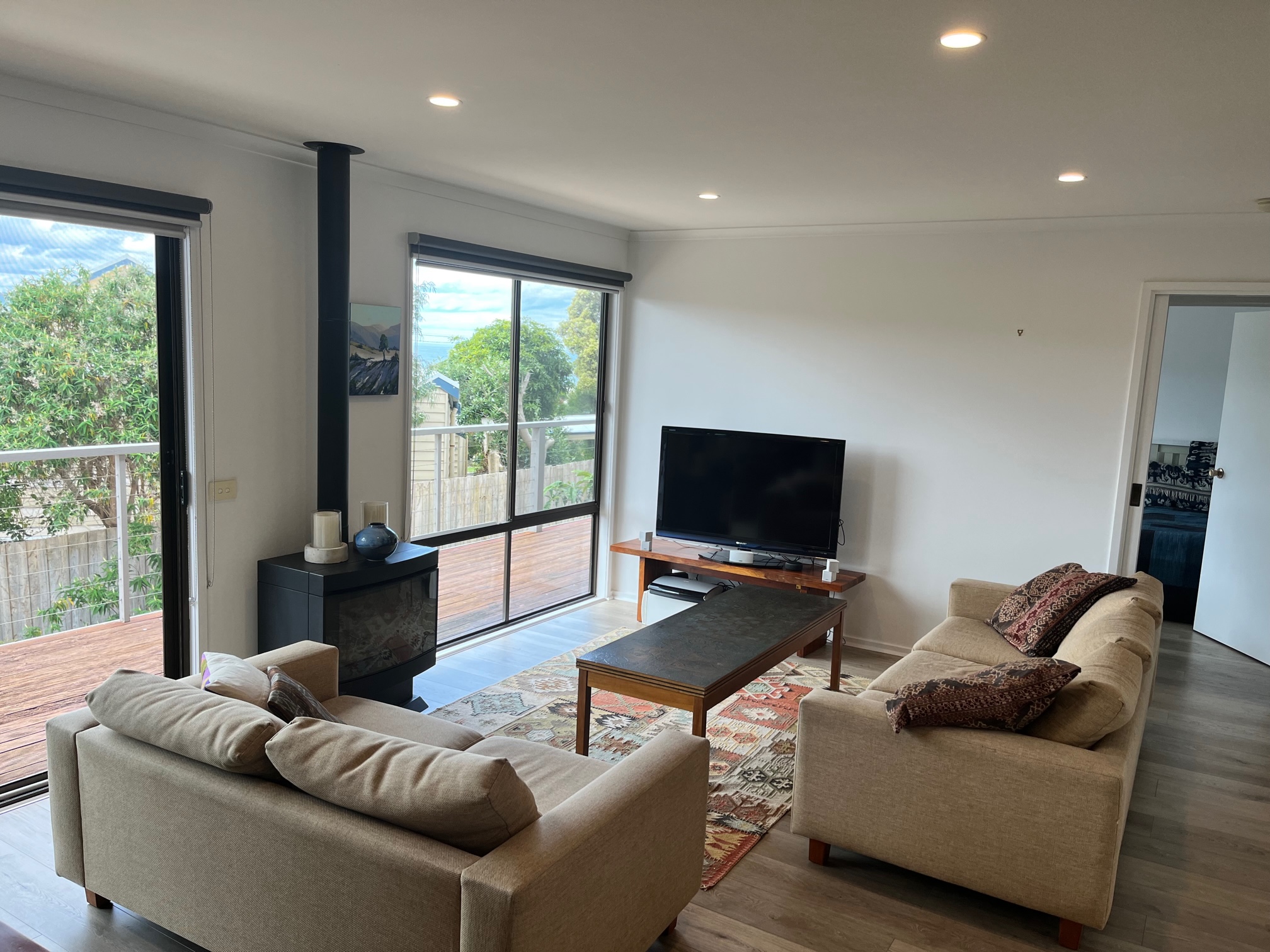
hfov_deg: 67.3
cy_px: 476
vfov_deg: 53.1
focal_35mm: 26
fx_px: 954
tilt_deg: -7.4
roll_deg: -2.6
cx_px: 635
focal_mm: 5.1
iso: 40
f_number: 1.6
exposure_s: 1/263
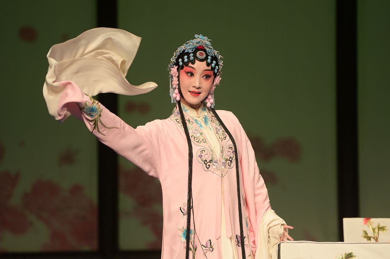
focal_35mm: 240
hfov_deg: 8.6
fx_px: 2599
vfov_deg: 5.7
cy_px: 130
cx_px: 195
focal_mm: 200
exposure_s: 1/400
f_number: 2.8
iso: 320
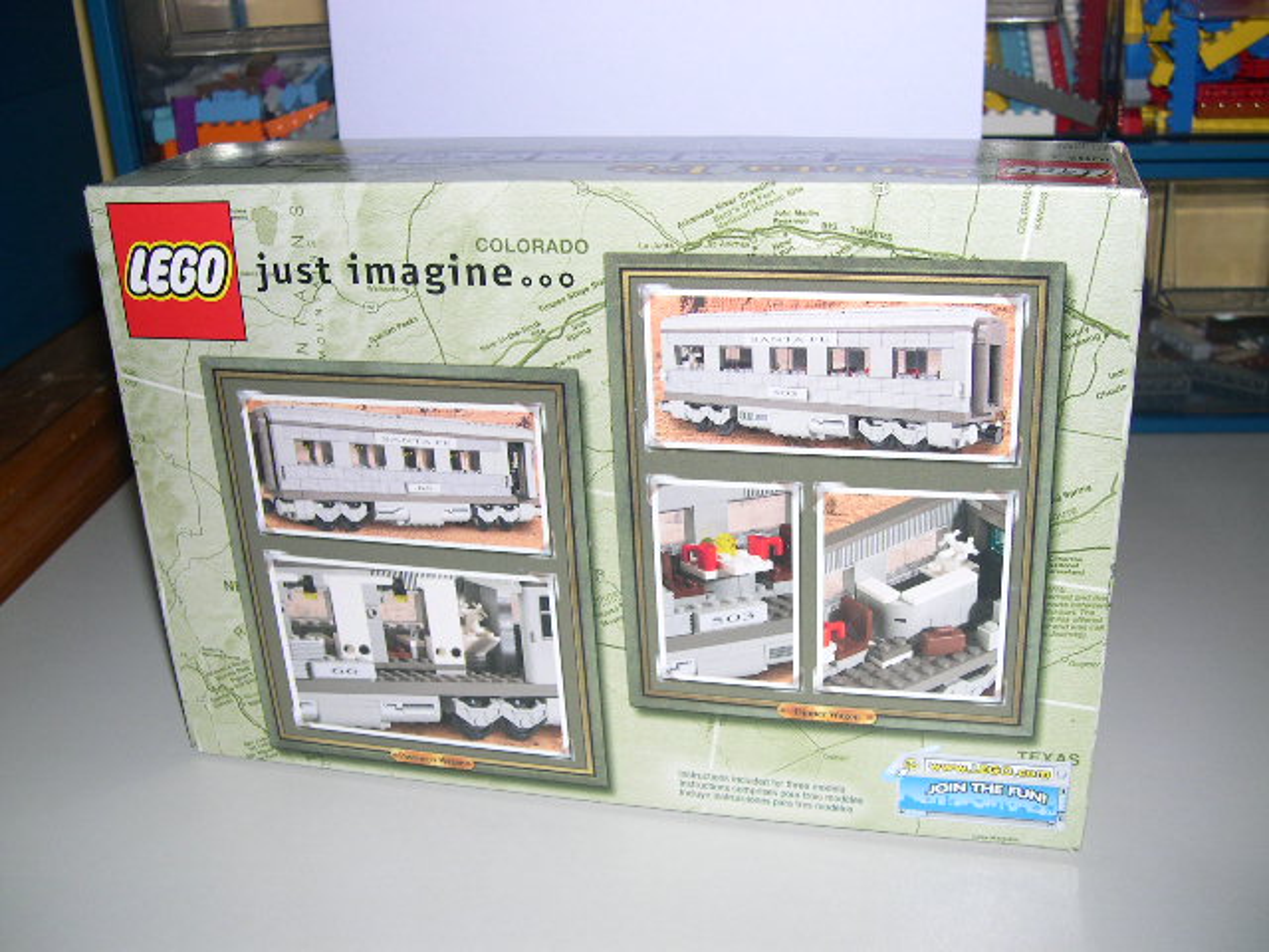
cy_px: 476
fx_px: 1393
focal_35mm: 38
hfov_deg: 49.0
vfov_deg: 37.7
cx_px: 634
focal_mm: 8
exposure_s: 1/60
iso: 100
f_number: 2.8
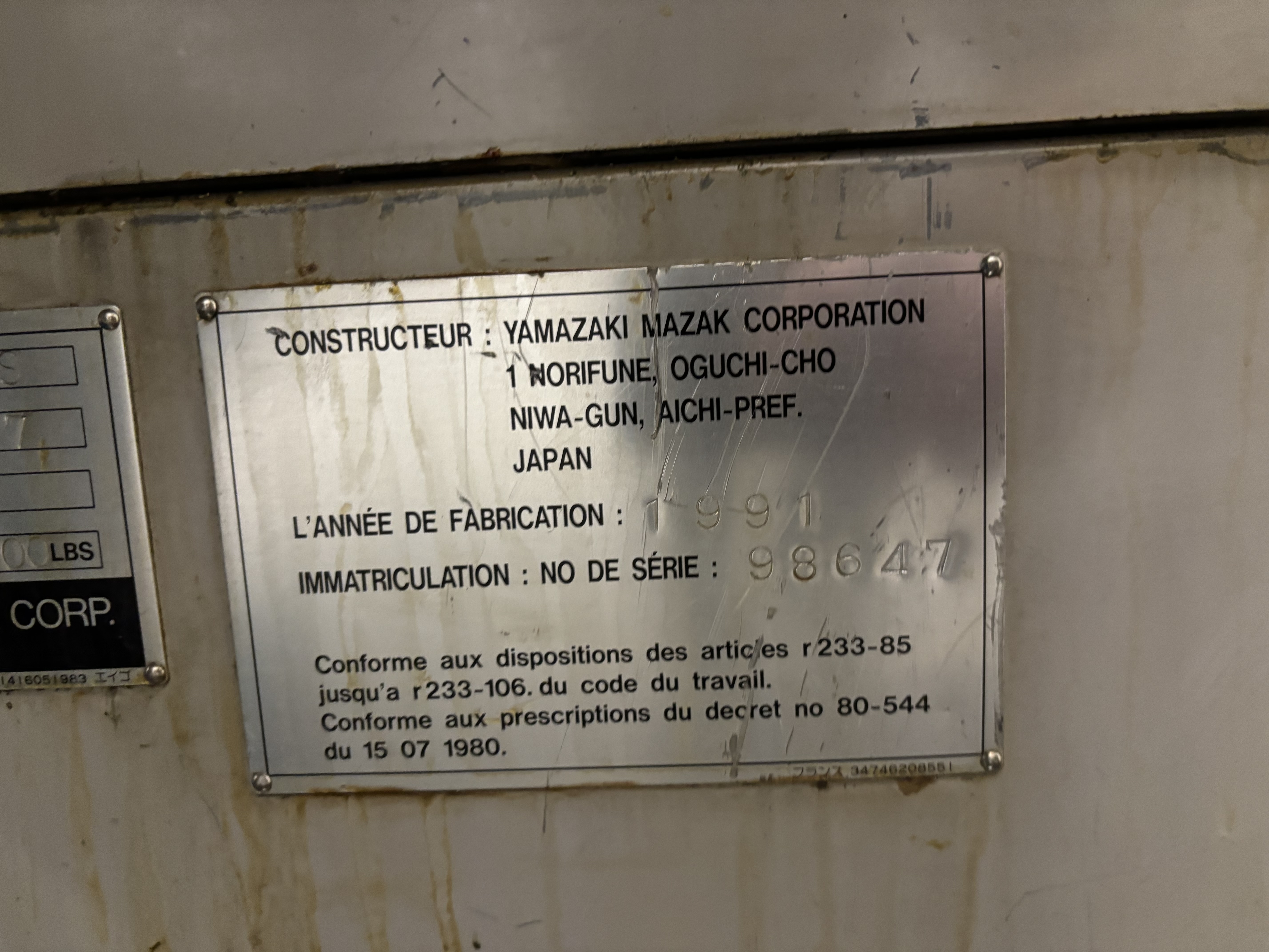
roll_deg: +2.7
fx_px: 953
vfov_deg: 53.1
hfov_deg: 67.3
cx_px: 634
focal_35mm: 26
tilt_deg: -9.8
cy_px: 476
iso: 500
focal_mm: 5.96
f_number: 1.6
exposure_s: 1/25
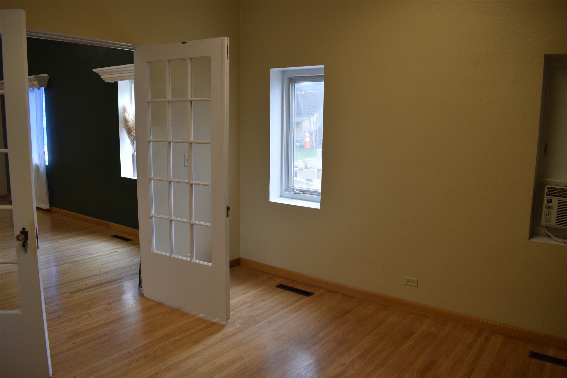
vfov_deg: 47.9
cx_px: 284
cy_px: 189
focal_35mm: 27
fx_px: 425
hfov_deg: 67.4
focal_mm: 18
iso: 400
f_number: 5
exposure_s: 1/100
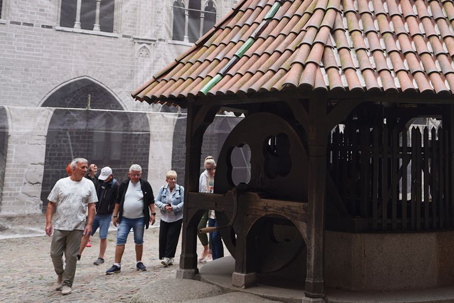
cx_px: 357
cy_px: 13
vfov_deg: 25.0
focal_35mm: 52
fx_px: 656
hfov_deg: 37.0
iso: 100
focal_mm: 24
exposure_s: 1/100
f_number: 4.5
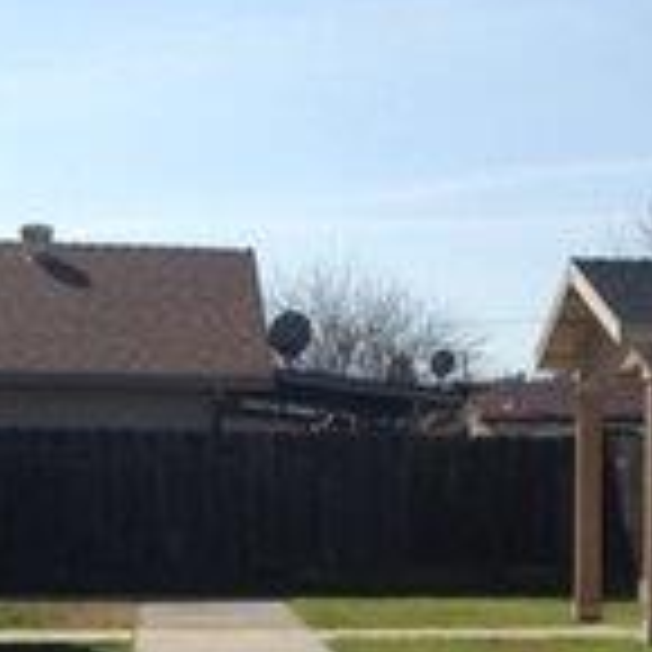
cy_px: 800
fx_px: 2323
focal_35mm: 109
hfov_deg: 15.9
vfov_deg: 15.4
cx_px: 522
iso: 50
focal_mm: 4.28
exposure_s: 1/2208
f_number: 2.4
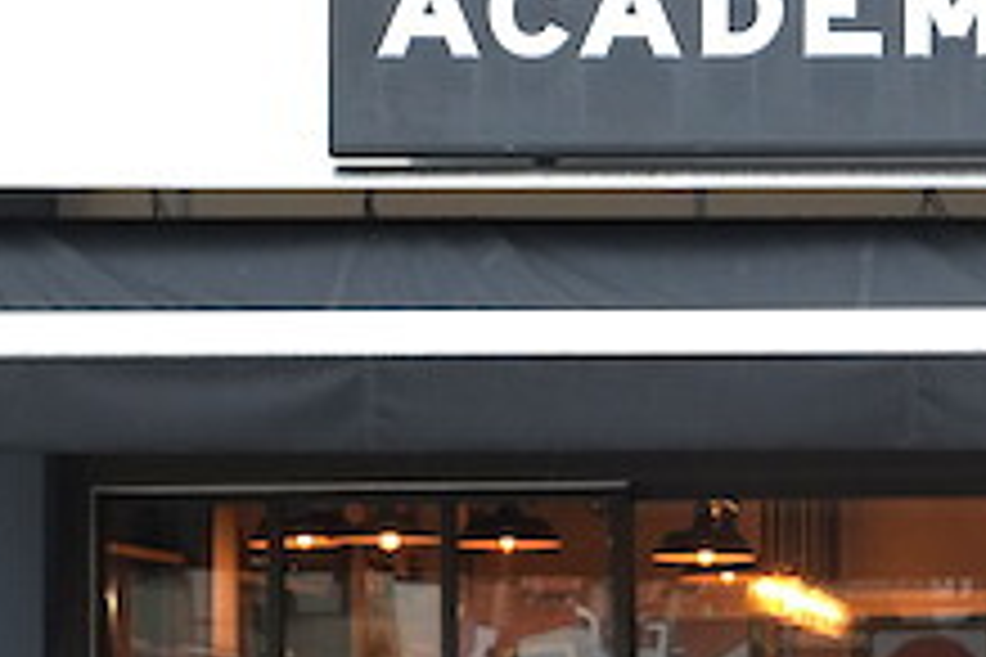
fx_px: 5313
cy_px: 646
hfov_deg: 10.3
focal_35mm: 194
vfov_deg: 7.1
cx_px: 1342
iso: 1000
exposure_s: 1/60
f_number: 5.6
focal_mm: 35
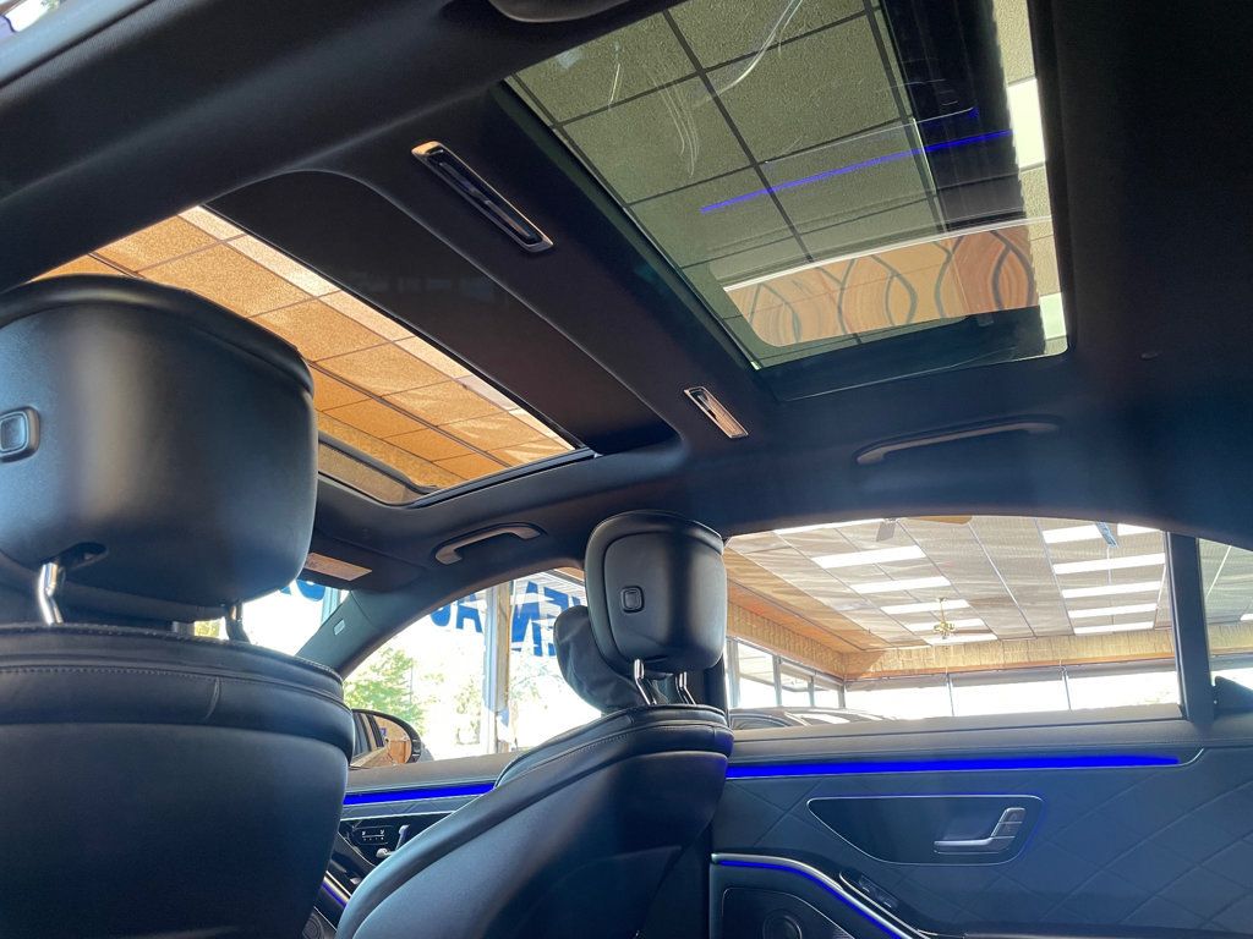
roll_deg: +2.4
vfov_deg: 53.1
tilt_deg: +18.1
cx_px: 626
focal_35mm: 26
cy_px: 470
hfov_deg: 67.3
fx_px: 941
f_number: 1.6
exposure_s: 1/60
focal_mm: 4.2
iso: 80
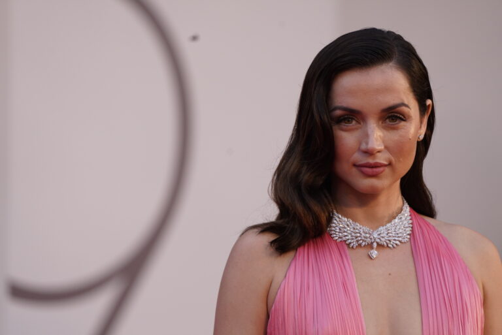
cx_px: 251
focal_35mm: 348
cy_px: 168
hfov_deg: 5.9
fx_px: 4855
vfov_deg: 4.0
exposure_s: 1/320
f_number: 5.6
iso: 1000
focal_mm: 348
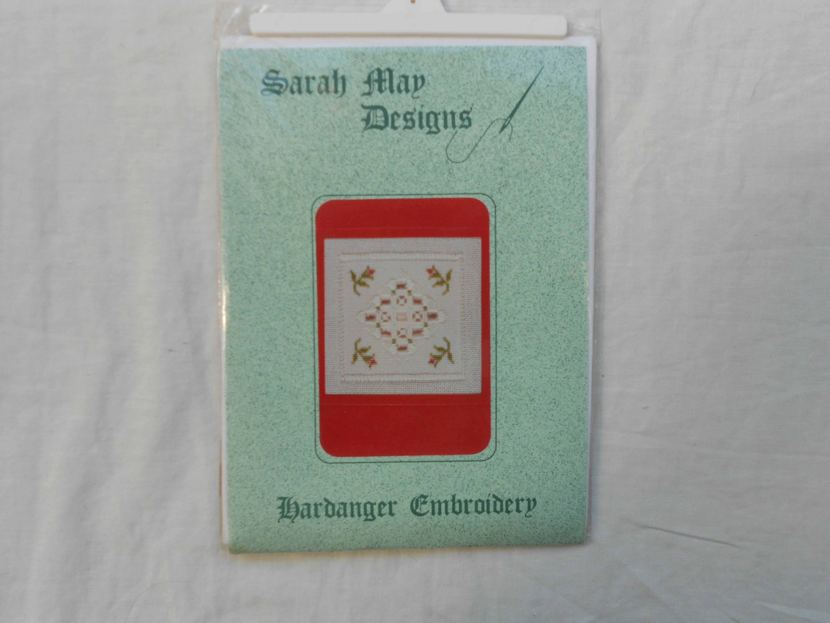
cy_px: 312
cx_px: 415
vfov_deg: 48.2
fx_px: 695
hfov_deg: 61.7
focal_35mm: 29
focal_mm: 5.1
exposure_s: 1/200
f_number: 3.4
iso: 80
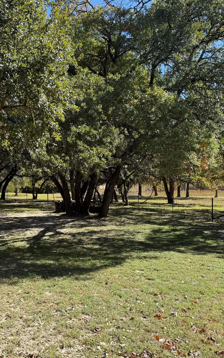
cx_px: 61
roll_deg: +1.1
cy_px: 179
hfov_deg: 36.6
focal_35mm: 34
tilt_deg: -2.8
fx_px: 332
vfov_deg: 56.7
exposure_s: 1/1314
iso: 80
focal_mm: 6.76
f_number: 1.78
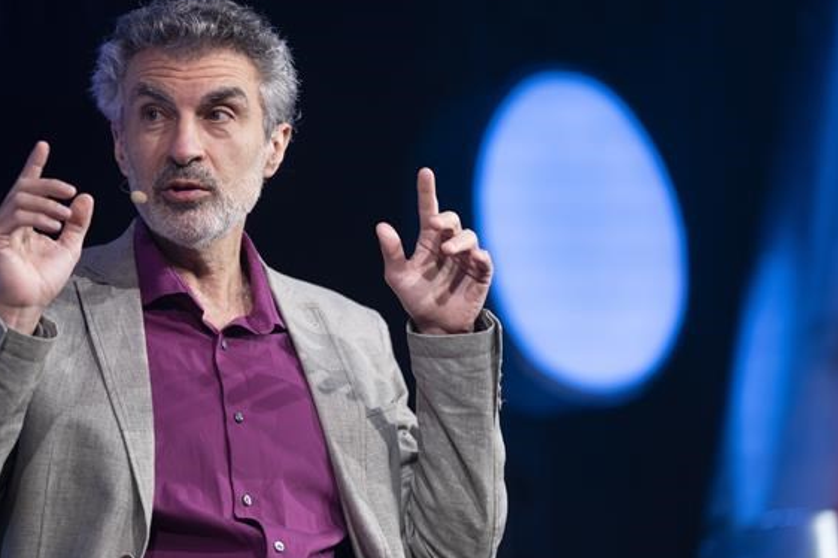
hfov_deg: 11.2
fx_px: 4280
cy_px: 251
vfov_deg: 7.5
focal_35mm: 184
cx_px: 398
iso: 400
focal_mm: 159
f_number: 2.8
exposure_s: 1/200
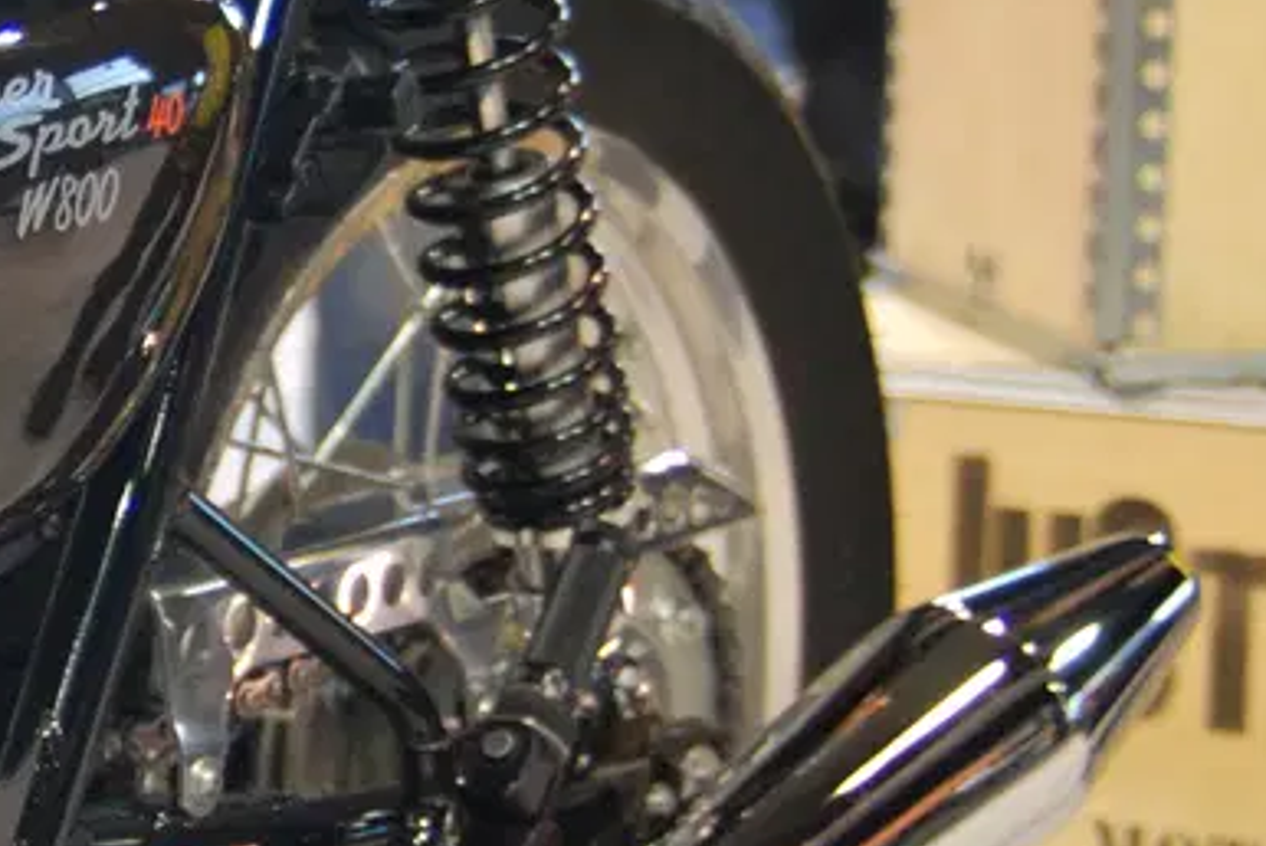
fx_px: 5087
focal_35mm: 145
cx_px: -454
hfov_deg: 13.6
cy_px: 392
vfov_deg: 9.5
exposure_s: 1/320
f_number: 2.8
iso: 1000
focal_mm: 31
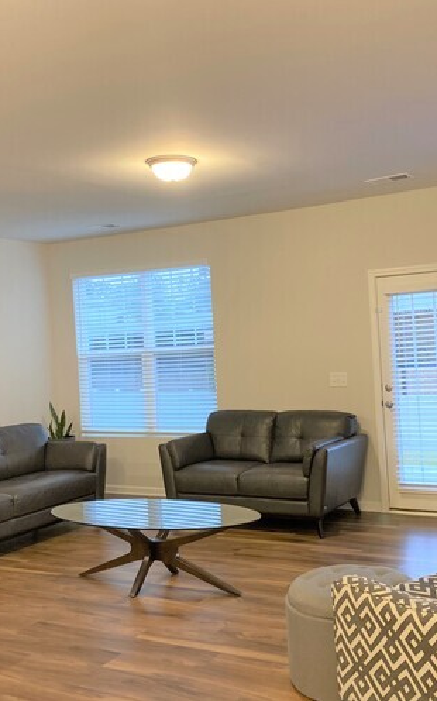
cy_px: 350
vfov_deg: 52.8
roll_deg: +2.4
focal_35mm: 37
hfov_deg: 34.2
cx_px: 276
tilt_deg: -0.6
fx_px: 706
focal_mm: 4.25
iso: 320
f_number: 1.8
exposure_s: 1/60
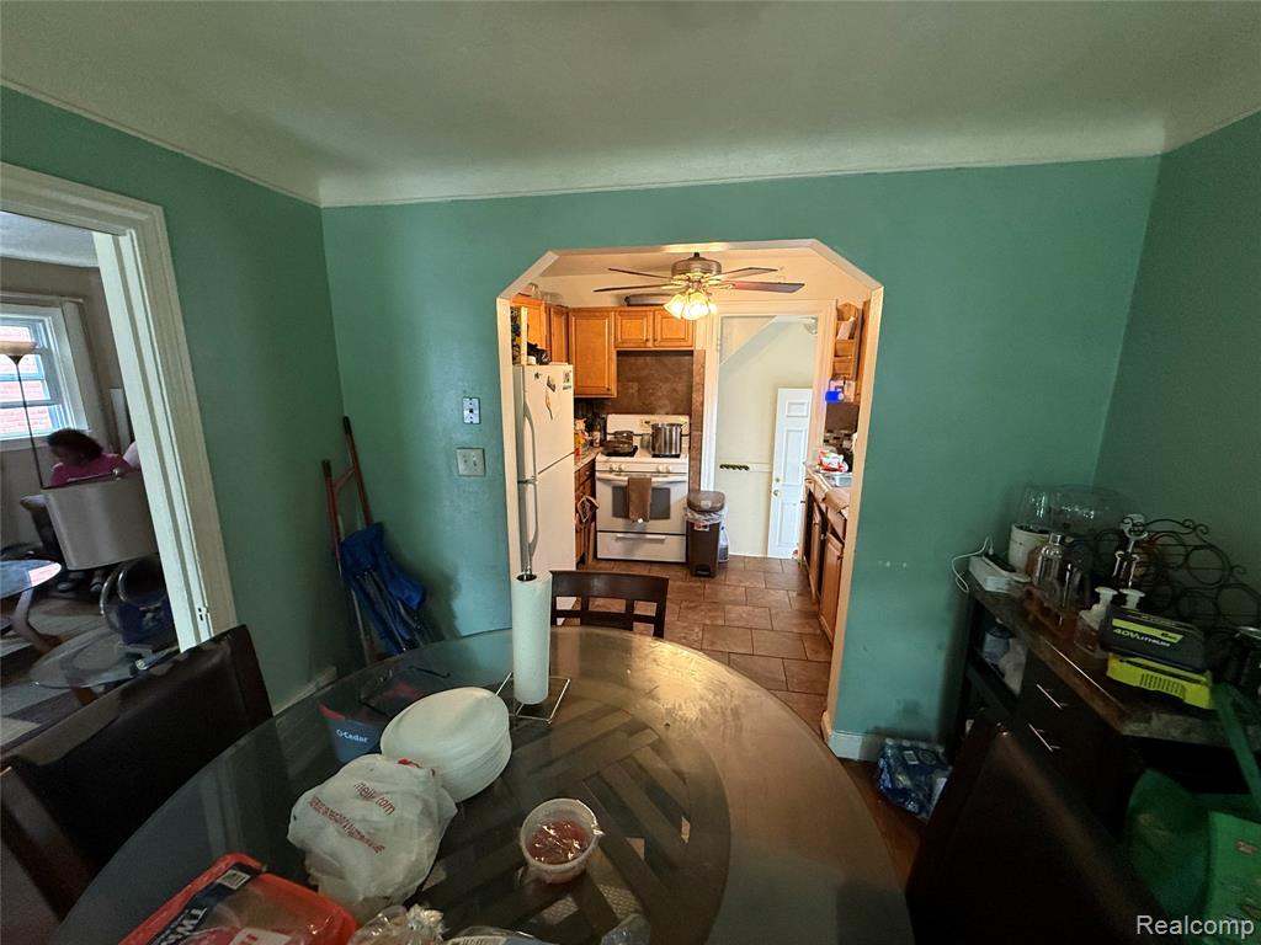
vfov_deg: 85.7
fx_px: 510
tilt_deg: -12.5
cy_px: 472
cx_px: 630
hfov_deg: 102.1
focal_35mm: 14
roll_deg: -1.3
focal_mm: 2.22
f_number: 2.2
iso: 400
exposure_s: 1/60
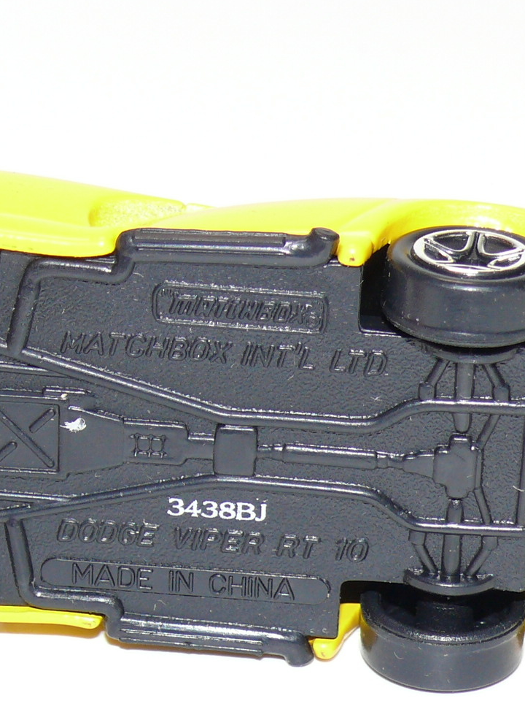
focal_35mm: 170
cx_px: 217
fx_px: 3438
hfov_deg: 8.7
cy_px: 387
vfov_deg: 11.6
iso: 100
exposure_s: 1/30
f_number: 4
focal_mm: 13.3
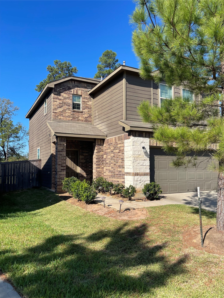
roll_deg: +0.5
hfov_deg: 54.9
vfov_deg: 69.4
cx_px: 112
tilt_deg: +3.4
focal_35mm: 25
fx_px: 216
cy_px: 149
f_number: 1.6
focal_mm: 5.1
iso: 32
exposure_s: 1/2597
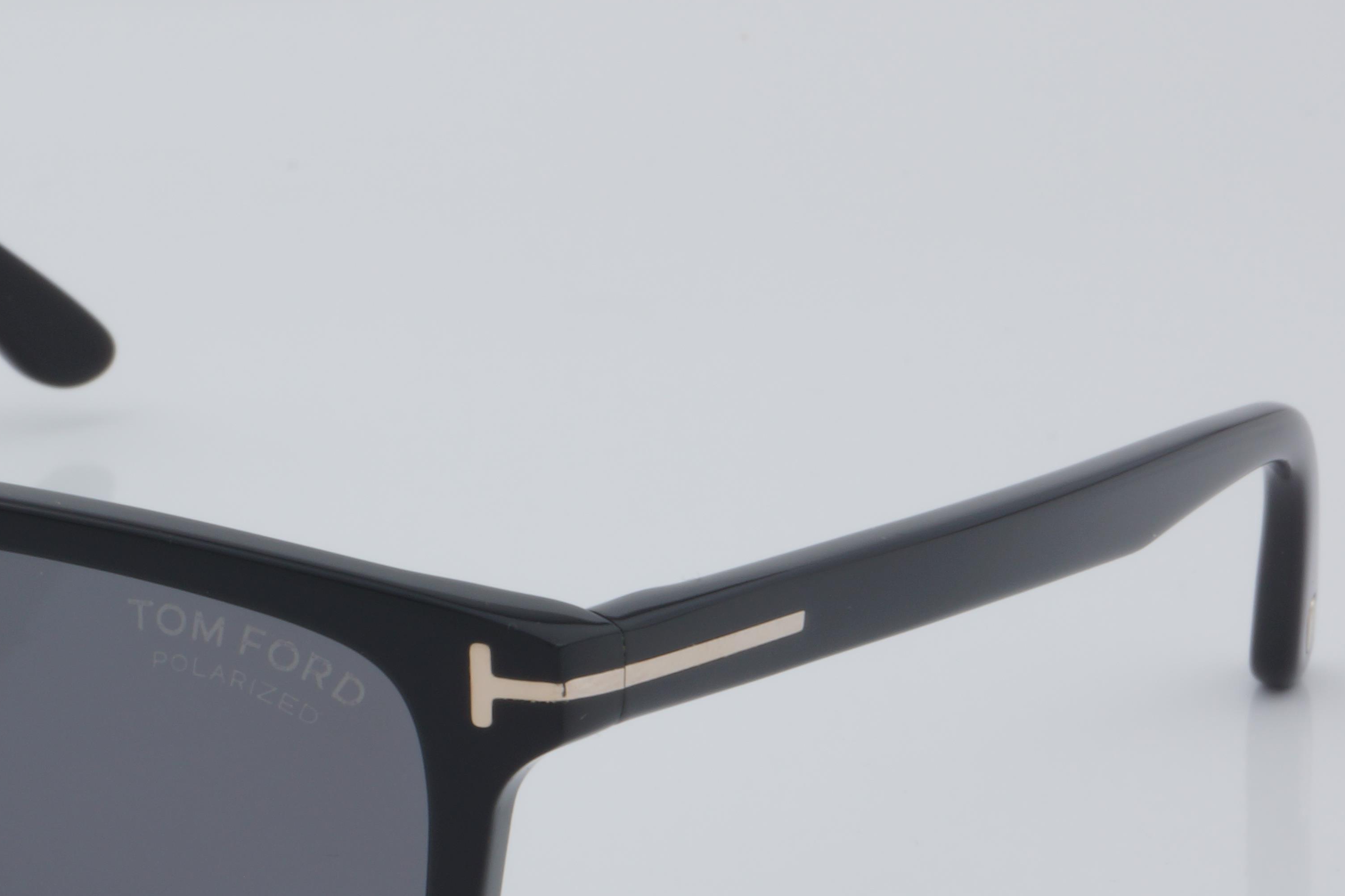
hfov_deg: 13.6
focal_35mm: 149
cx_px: 61
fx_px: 5566
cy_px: 694
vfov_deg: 9.2
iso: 100
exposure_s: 1/4
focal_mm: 50
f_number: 32
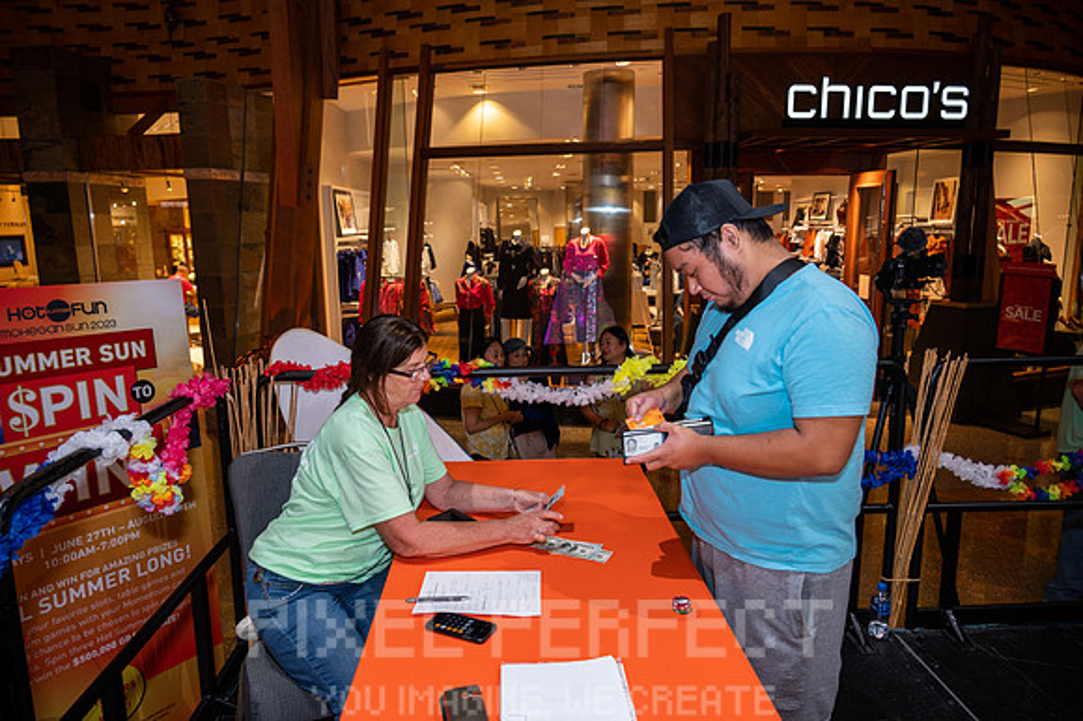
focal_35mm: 24
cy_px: 360
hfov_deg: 73.8
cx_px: 542
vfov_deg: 53.1
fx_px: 722
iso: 640
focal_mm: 24
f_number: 4
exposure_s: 1/60
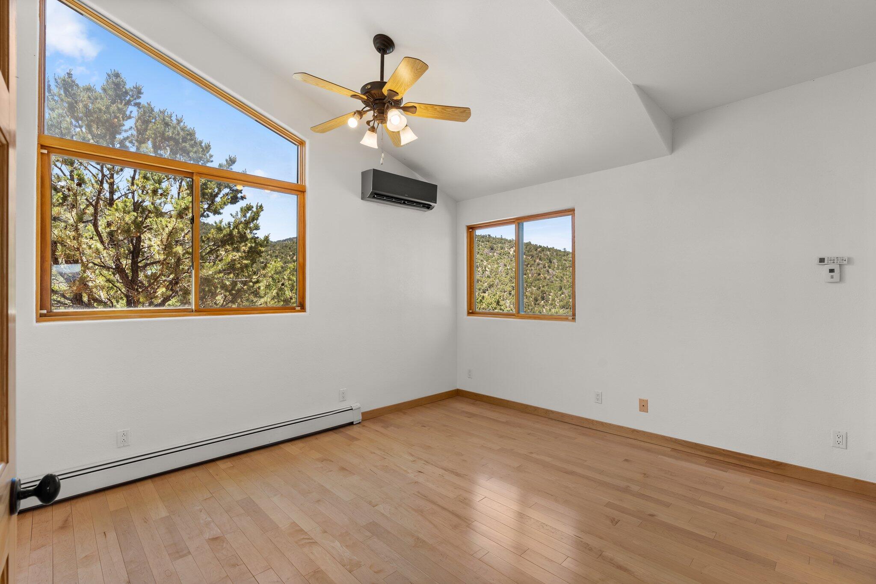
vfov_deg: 73.7
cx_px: 438
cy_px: 292
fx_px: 389
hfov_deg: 96.7
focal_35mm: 16
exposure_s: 1/13
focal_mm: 16
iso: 250
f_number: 8
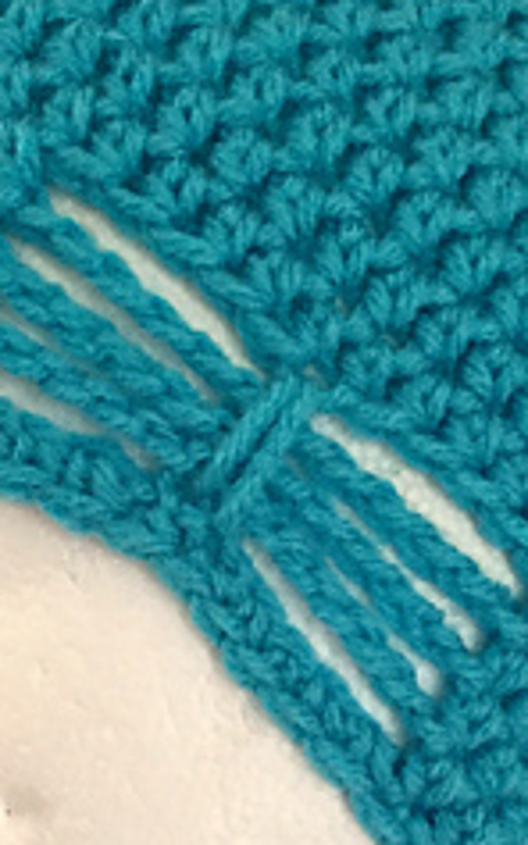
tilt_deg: -17.5
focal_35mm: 83
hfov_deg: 15.7
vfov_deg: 24.1
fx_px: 1912
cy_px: 799
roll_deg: +2.5
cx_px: 232
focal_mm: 4.15
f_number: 2.2
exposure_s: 1/30
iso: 160
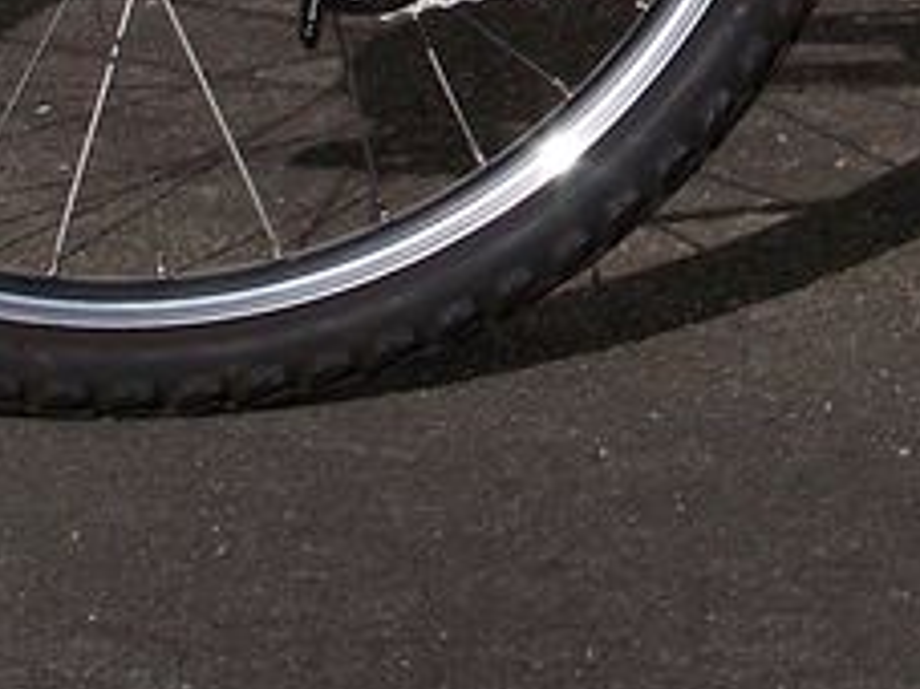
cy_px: -515
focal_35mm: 326
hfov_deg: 6.0
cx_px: 1435
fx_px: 8660
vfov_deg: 4.5
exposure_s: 1/500
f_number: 5.6
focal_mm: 14.6
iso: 64
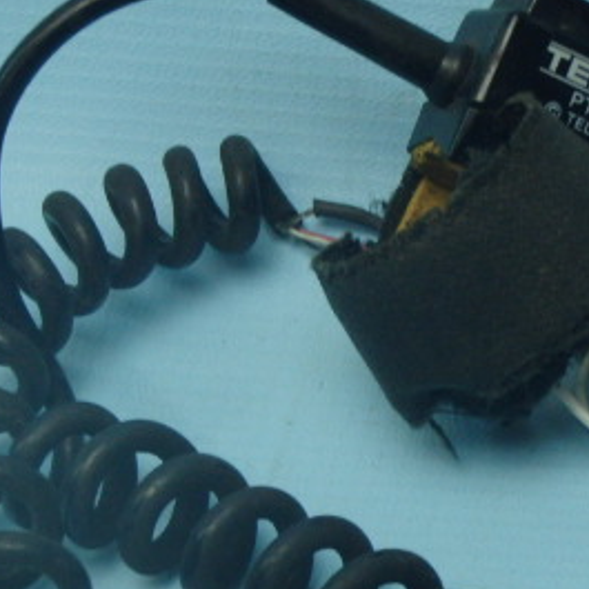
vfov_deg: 11.2
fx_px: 3003
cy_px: 420
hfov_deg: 11.2
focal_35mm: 156
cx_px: 327
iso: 400
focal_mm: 13.1
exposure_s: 1/60
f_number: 5.7
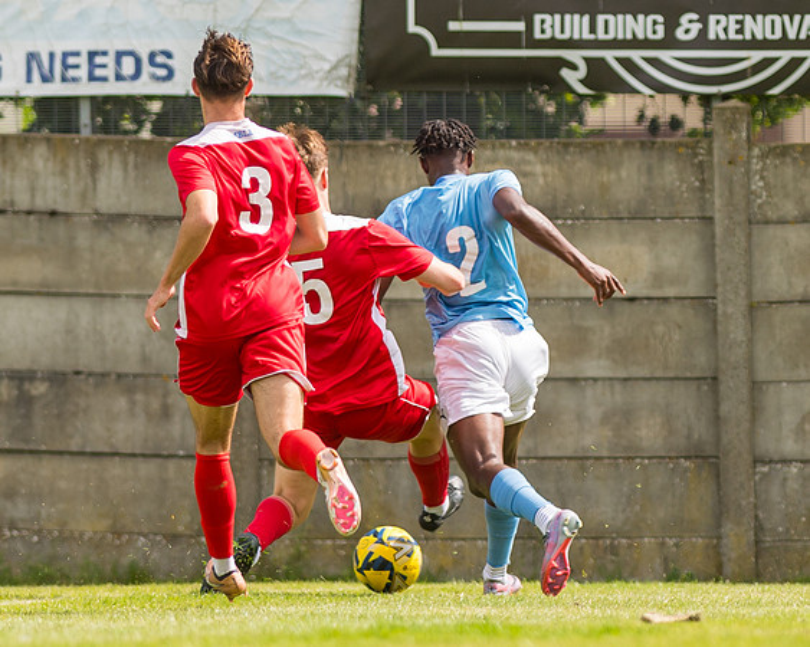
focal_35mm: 932
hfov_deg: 2.1
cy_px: 346
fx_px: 22331
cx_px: 529
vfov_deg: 1.7
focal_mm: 300
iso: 100
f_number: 2.8
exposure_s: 1/1600
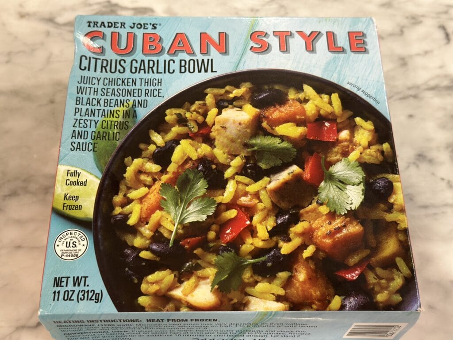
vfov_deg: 30.3
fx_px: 628
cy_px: 170
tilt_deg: -62.6
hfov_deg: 39.7
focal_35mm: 48
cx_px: 226
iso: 200
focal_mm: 6.86
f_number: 1.78
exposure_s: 1/60
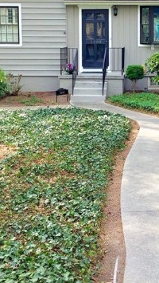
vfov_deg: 28.8
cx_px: 131
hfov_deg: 16.4
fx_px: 546
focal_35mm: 73
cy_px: 96
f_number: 2.4
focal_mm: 3.3
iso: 25
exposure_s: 1/164
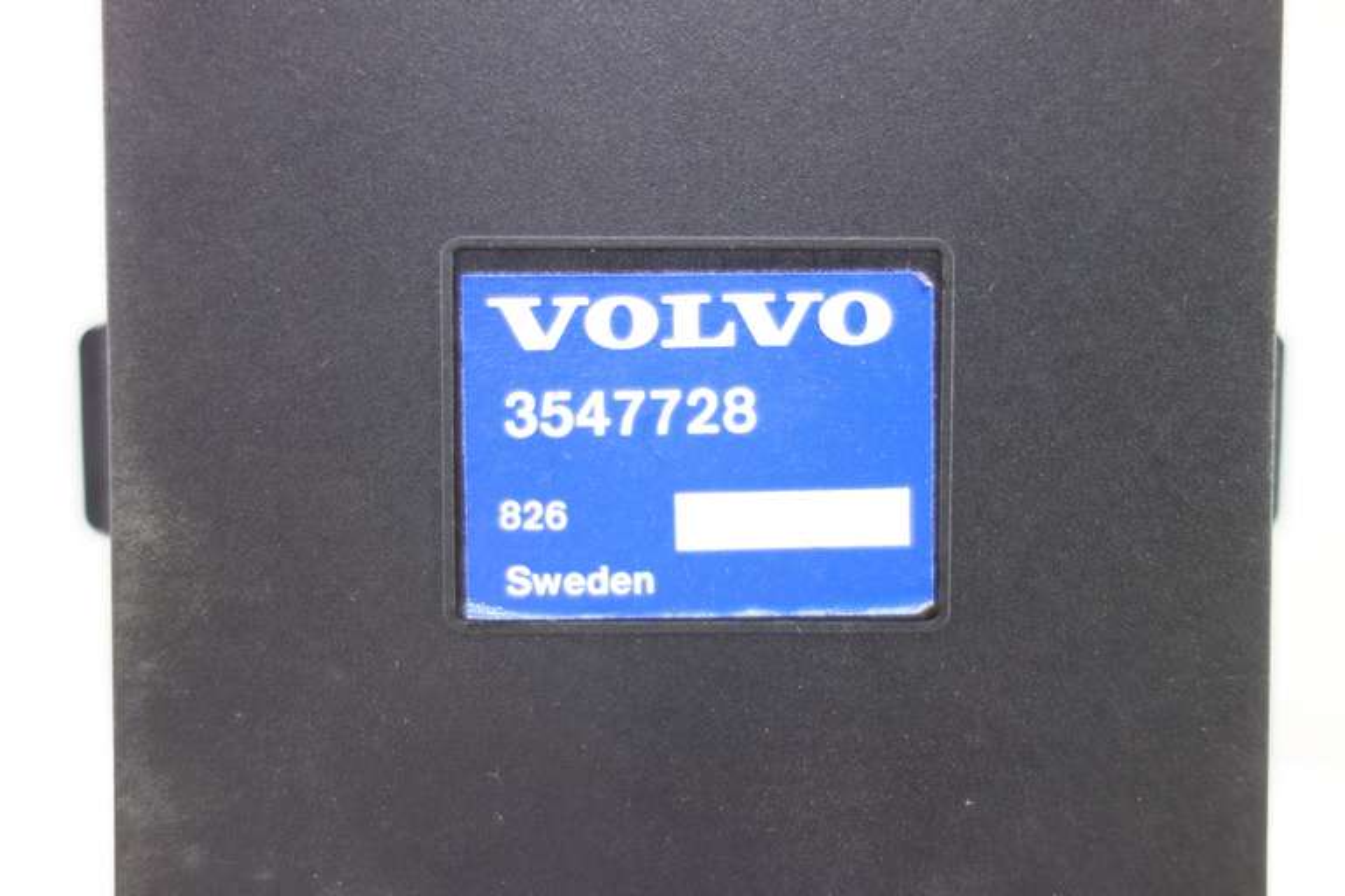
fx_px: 1046
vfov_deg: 46.4
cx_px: 672
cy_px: 448
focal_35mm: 28
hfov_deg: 65.5
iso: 125
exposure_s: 1/40
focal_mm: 10.4
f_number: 1.8
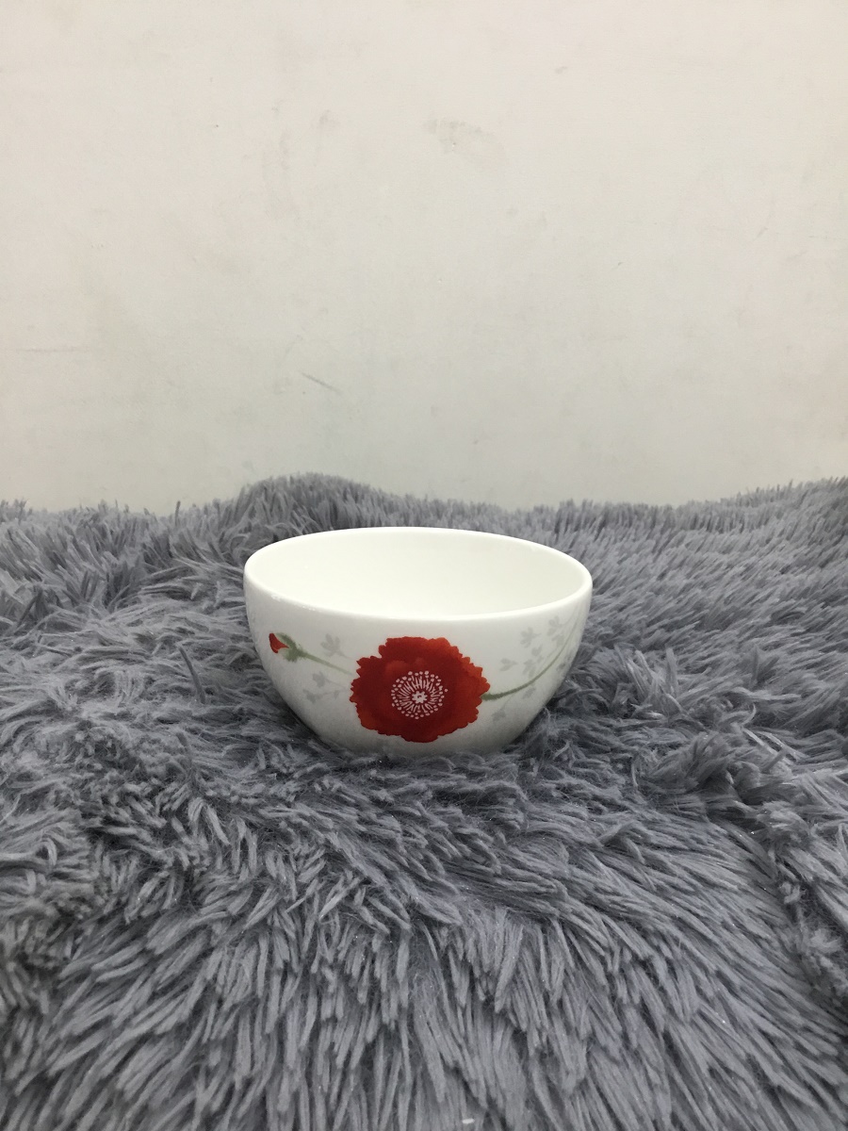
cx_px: 424
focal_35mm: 31
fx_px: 1013
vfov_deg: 58.4
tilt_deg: -13.8
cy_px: 566
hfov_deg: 45.4
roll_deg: +1.6
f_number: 2.4
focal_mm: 3.3
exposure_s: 1/33
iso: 125
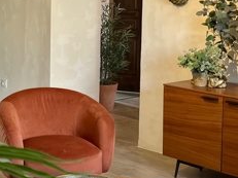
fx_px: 618
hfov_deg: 21.6
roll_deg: +0.3
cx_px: 65
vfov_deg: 16.3
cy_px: 49
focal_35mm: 90
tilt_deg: -6.8
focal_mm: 5.1
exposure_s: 1/50
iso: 100
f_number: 1.6
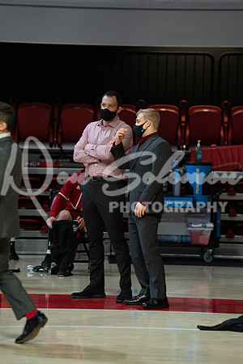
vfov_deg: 10.3
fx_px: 2025
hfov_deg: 6.9
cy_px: 182
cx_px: 122
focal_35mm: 200
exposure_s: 1/1000
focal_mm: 200
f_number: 2.8
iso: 3200
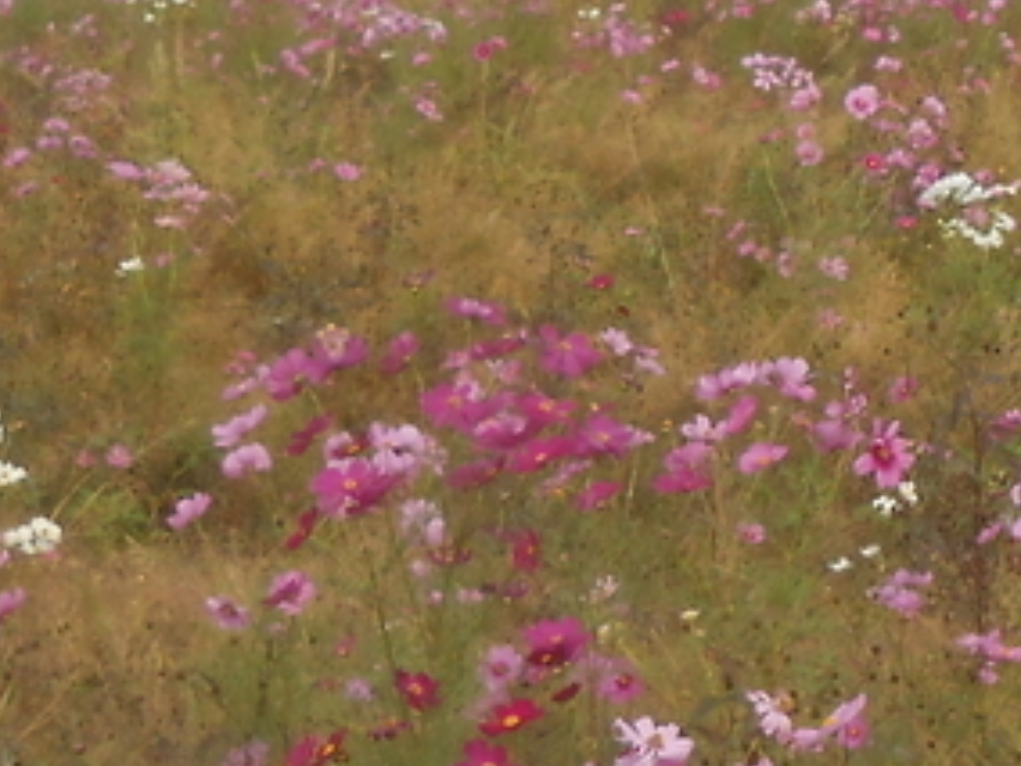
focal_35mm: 110
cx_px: 1147
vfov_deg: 13.4
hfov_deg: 17.2
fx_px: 3244
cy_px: 201
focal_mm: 4.6
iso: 80
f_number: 3.5
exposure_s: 1/500
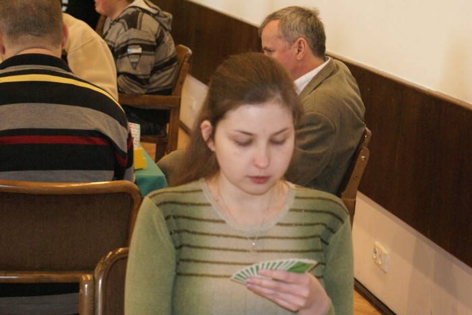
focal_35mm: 90
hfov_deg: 22.6
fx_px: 1181
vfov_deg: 15.2
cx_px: 236
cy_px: 158
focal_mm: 60
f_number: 5.6
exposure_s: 1/10
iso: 1600
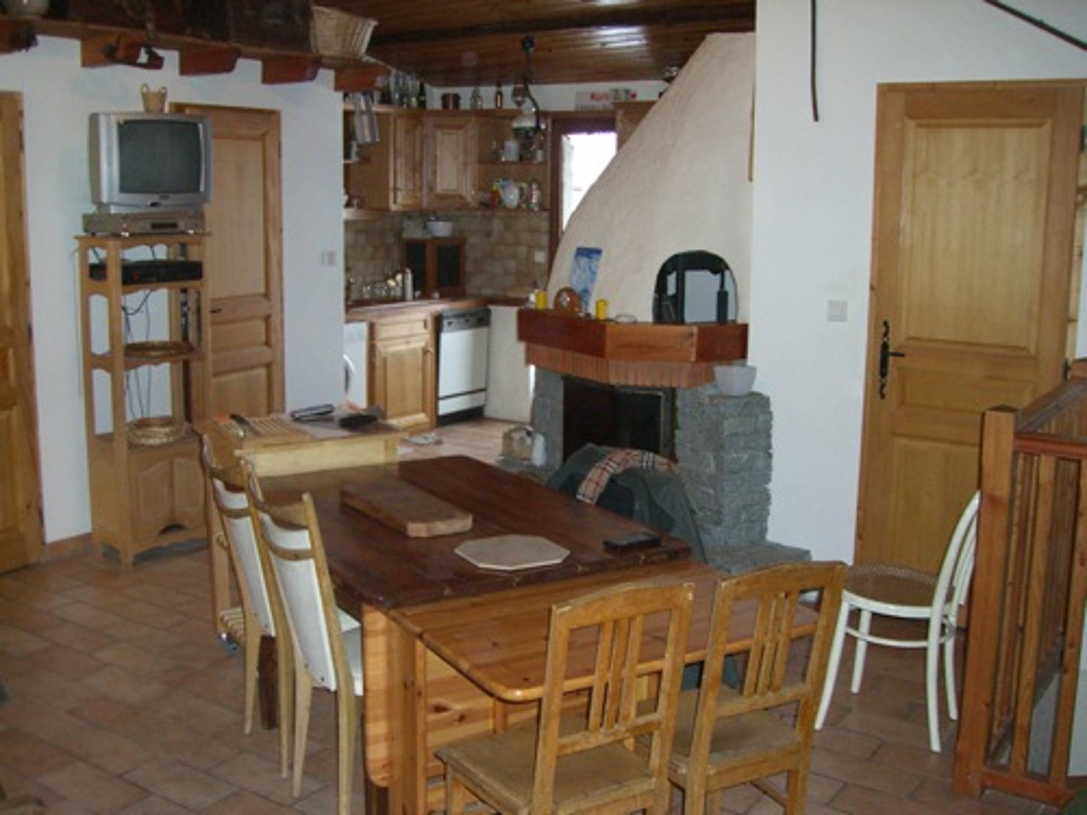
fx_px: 1193
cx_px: 544
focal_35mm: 38
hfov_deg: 49.0
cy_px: 408
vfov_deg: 37.7
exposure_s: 1/60
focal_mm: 6.2
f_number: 2.7
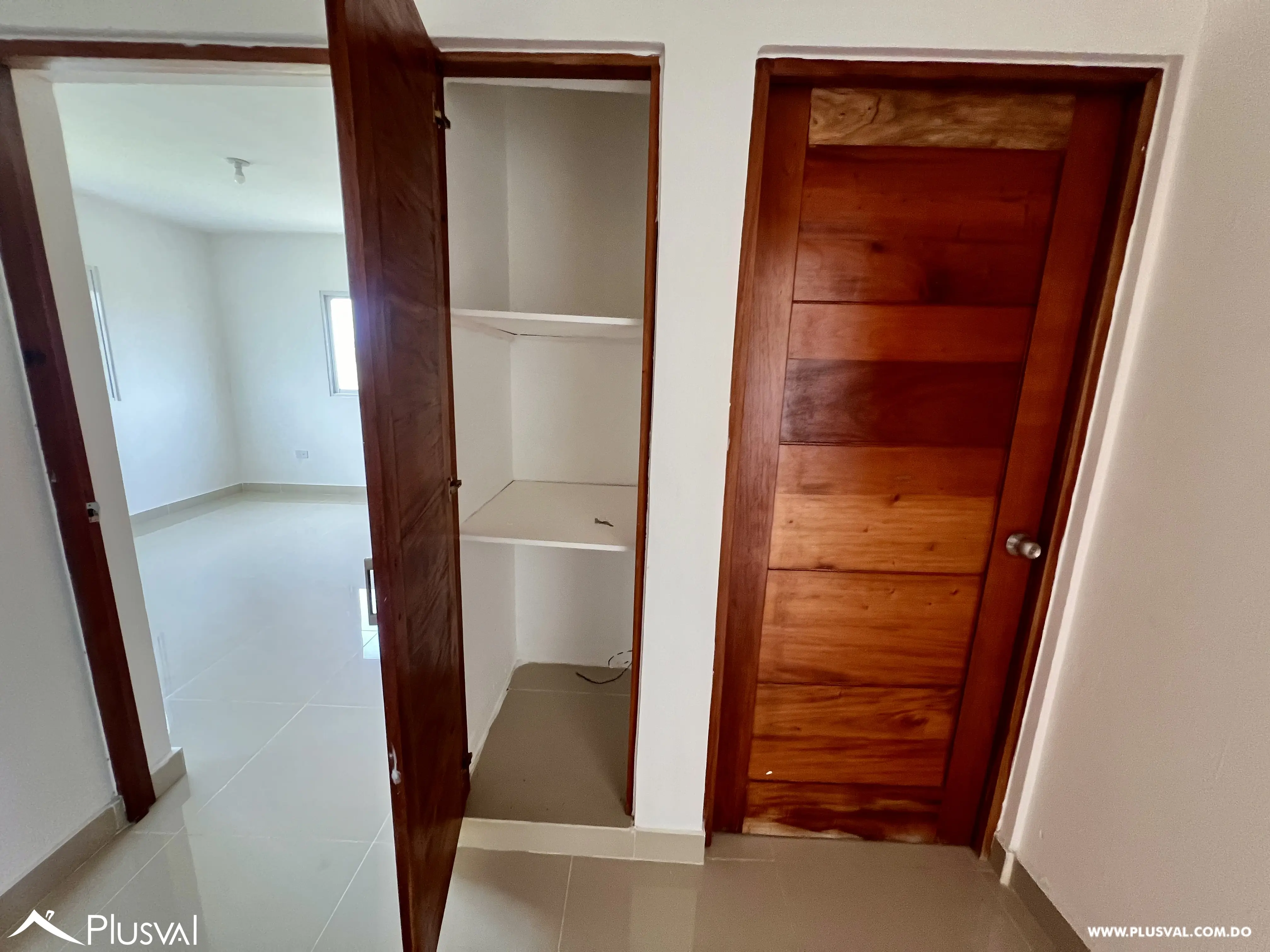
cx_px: 635
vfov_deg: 89.9
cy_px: 476
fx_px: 477
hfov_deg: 106.2
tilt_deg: -12.8
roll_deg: -1.3
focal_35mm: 13
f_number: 1.8
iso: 250
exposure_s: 1/99
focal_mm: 1.57
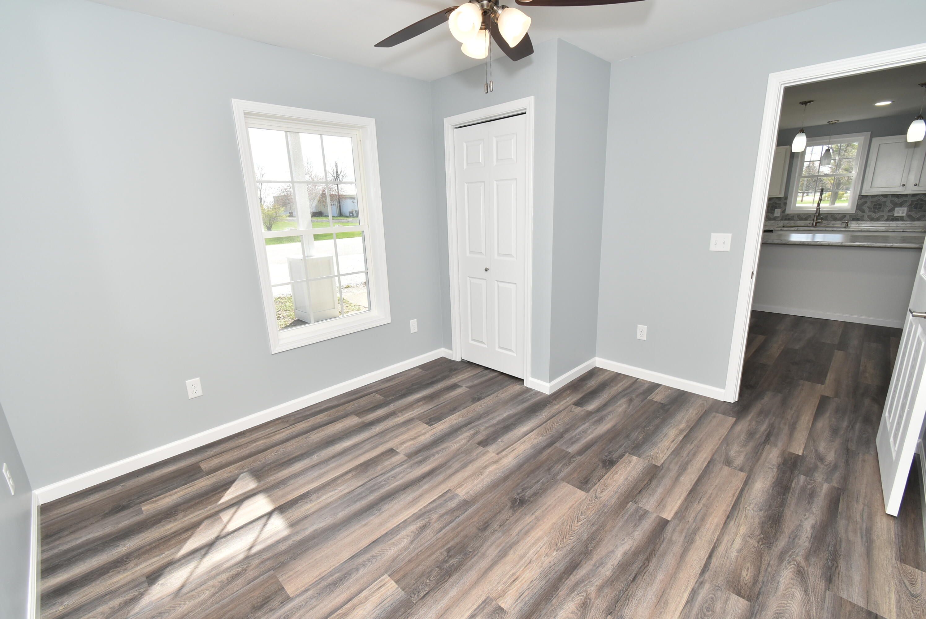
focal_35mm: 15
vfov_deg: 77.4
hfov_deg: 100.3
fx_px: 386
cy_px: 310
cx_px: 463
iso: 400
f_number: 9
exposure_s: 1/80
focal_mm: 10
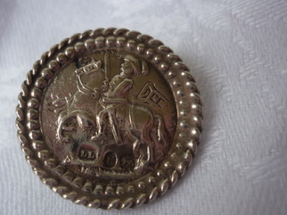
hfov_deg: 45.6
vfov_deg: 35.0
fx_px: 340
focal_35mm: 41
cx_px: 118
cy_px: 120
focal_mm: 5.5
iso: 80
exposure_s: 1/50
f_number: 2.8
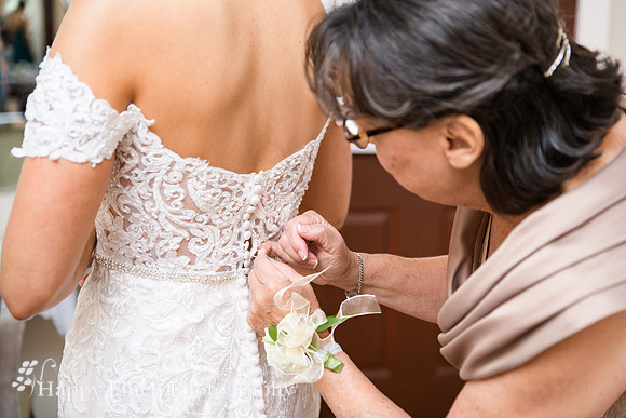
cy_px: 209
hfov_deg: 35.6
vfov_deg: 24.2
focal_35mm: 56
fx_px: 974
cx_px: 313
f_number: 2.8
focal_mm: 56
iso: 400
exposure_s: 1/100
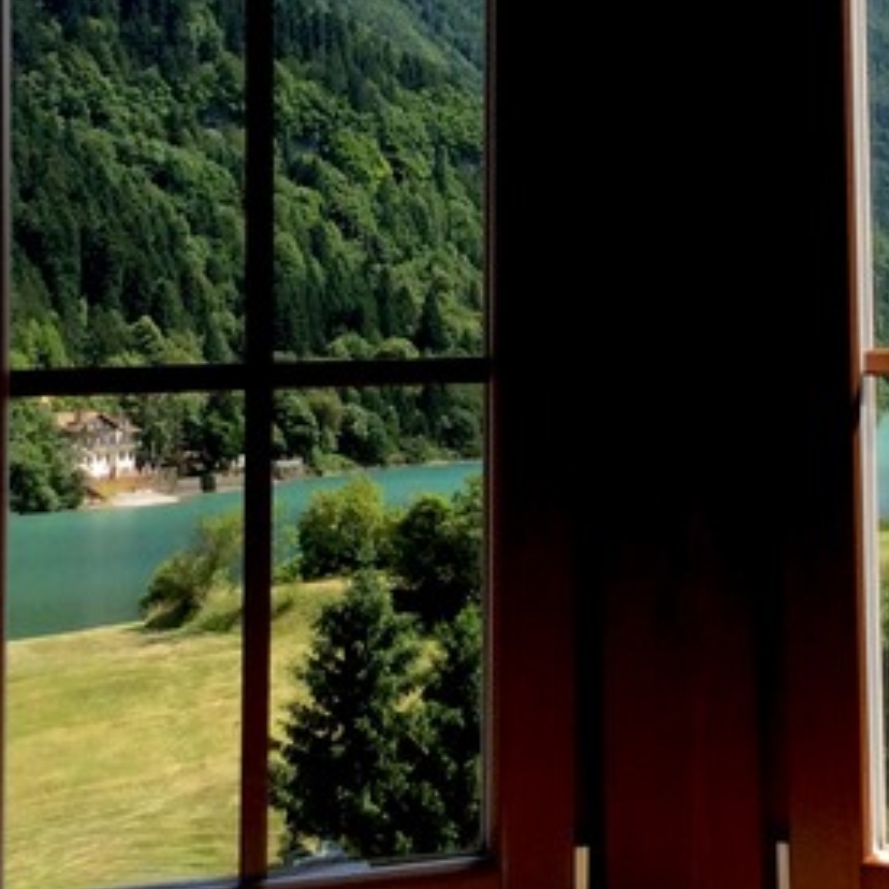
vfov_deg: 21.0
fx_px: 2383
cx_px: 705
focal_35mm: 82
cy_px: 219
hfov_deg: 20.9
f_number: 2.4
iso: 32
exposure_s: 1/752
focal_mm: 3.3
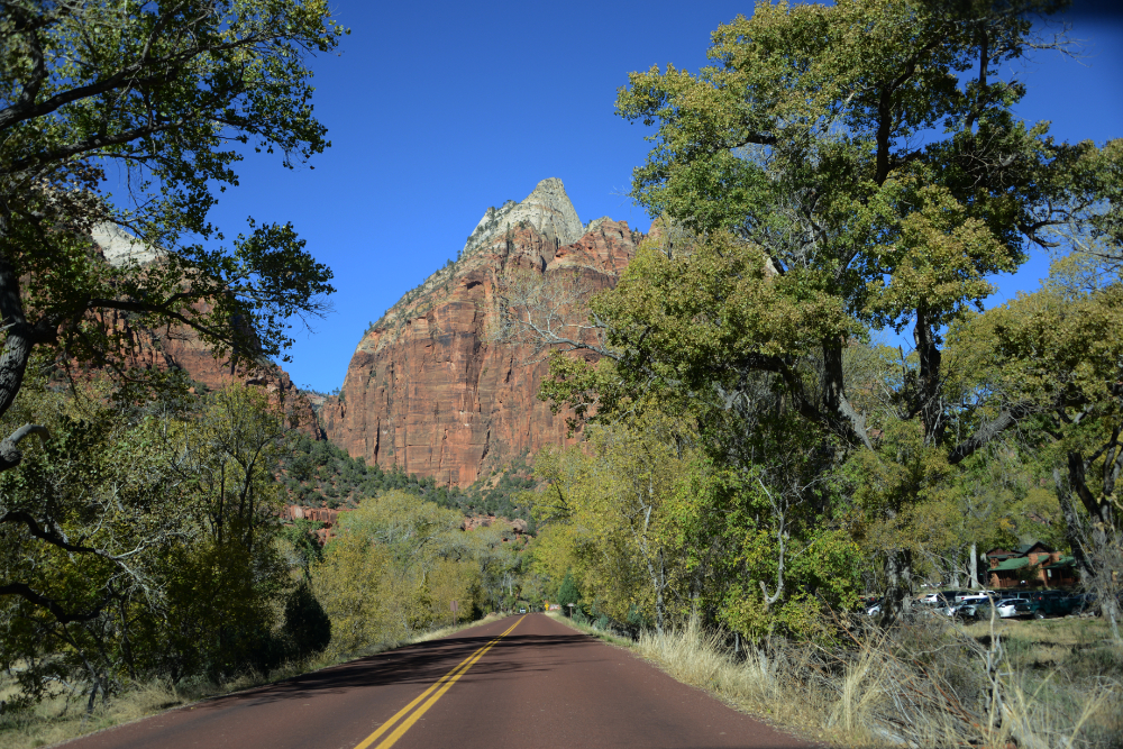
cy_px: 374
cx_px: 562
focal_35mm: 36
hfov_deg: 53.1
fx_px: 1123
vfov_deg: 36.9
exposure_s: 1/1250
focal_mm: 36
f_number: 4
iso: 250
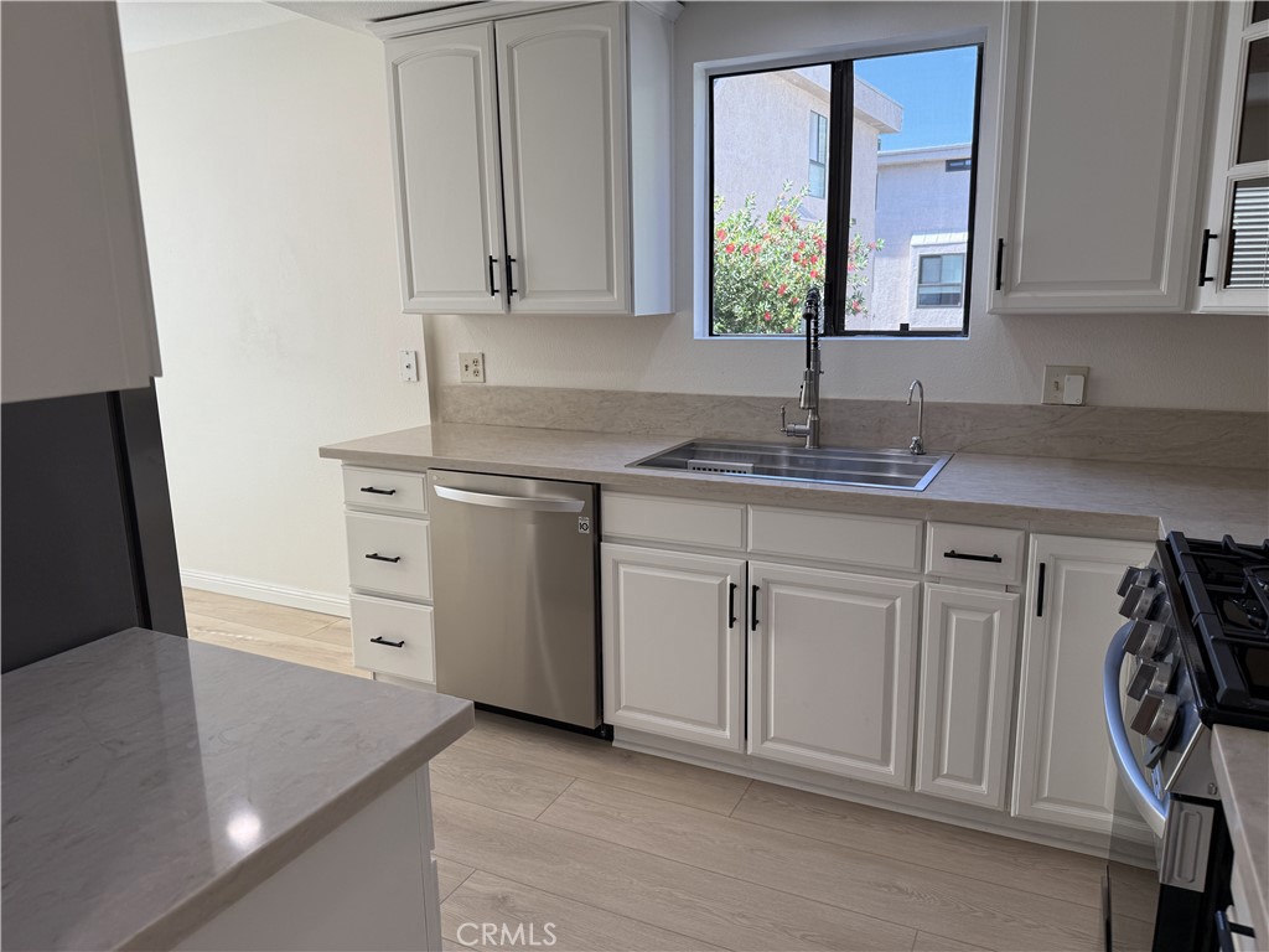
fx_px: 880
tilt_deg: -10.6
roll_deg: +1.0
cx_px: 634
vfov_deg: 56.8
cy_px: 476
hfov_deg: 71.6
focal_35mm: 24
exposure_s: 1/450
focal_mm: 6.76
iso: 80
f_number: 1.78
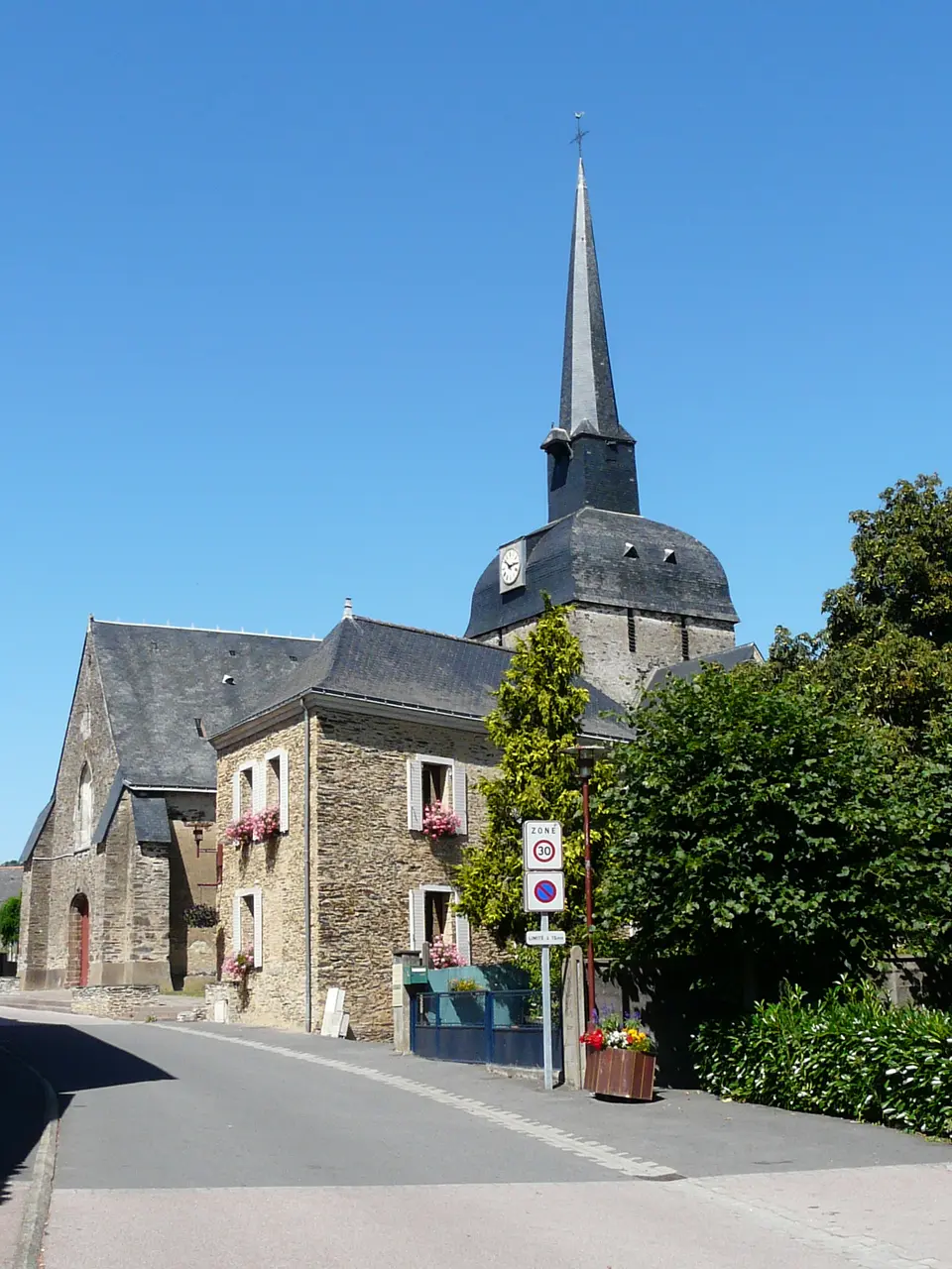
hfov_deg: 31.5
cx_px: 476
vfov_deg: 41.2
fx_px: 1687
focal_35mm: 46
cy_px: 634
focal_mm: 4.7
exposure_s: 1/400
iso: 100
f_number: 5.6
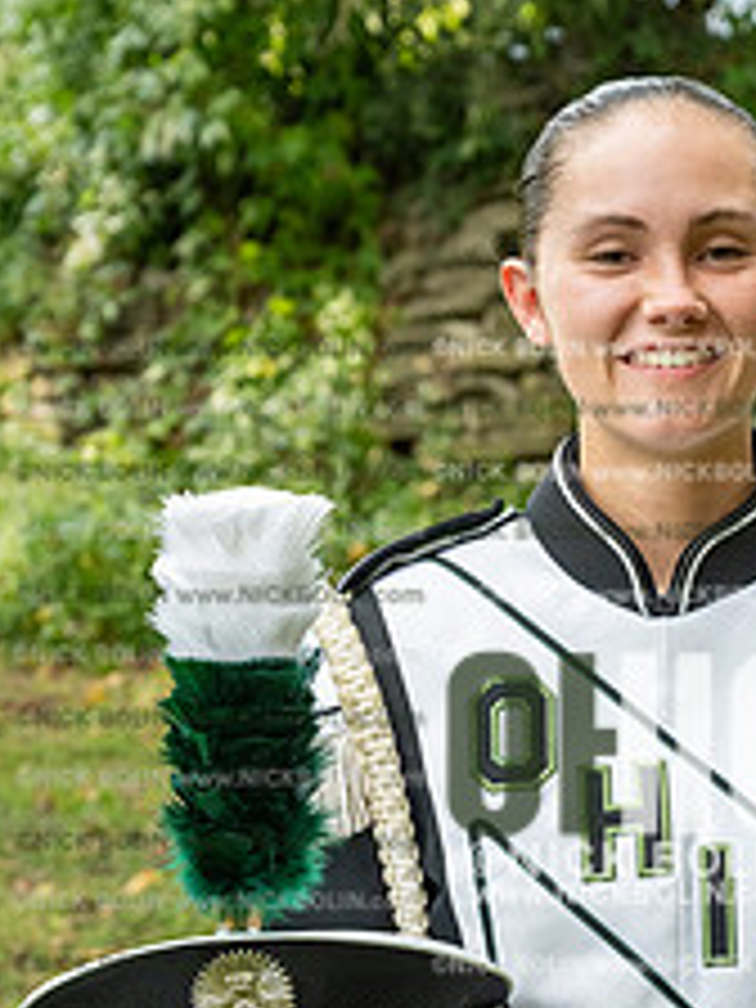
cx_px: 634
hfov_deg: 13.4
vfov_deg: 17.8
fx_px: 3203
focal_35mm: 110
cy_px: 778
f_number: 5.6
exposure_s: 1/640
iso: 1000
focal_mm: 57
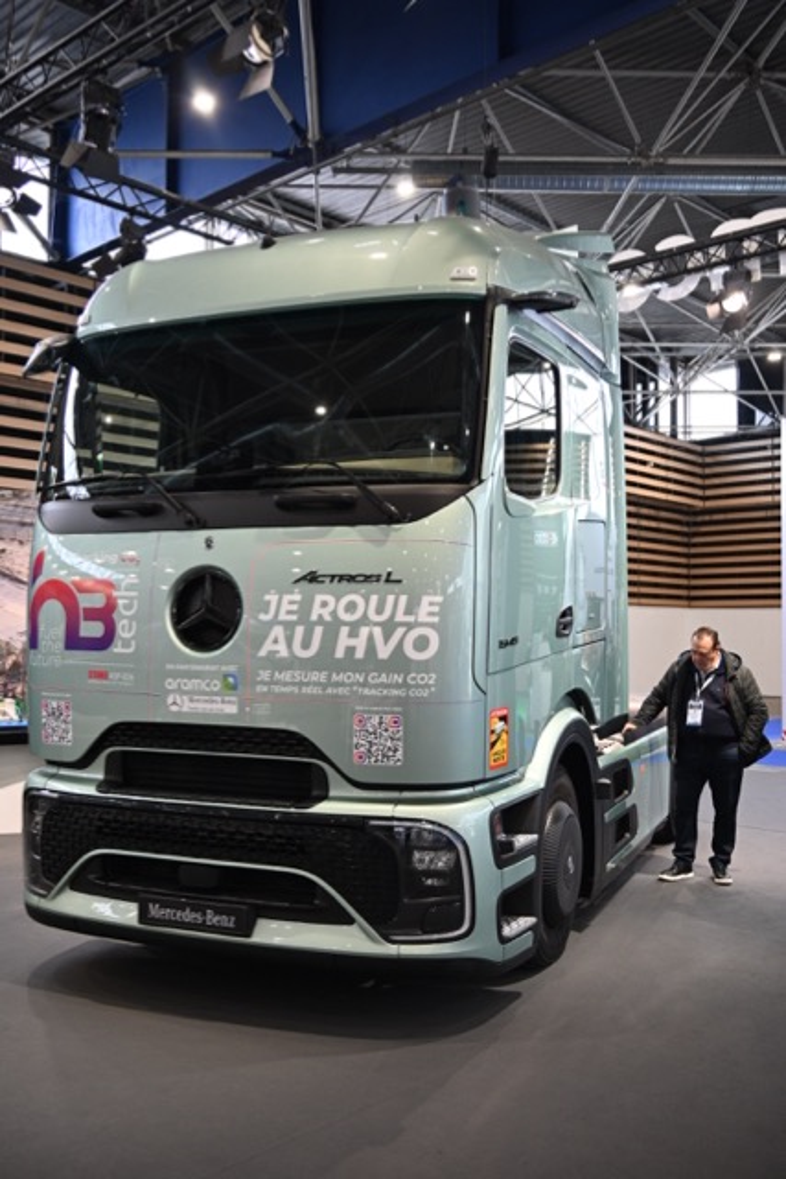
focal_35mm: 34
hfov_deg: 39.4
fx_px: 1096
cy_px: 590
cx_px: 393
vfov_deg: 56.5
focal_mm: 33.5
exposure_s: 1/125
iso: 1400
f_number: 4.5
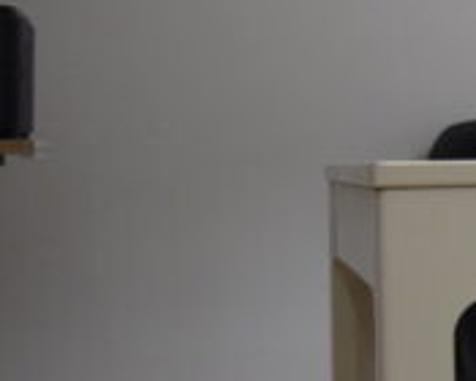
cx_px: 1300
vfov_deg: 10.4
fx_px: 2085
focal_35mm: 148
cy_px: 116
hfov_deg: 10.4
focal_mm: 18
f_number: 4
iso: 800
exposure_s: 1/60
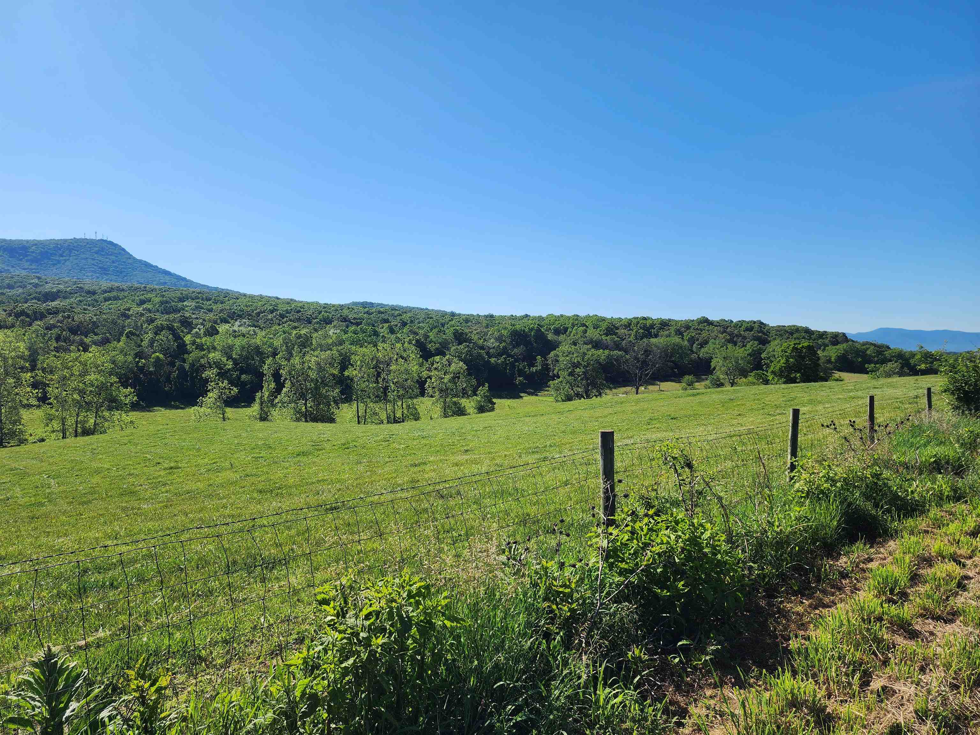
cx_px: 490
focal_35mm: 23
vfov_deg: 58.9
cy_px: 368
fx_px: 651
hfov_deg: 73.9
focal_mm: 6.4
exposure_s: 1/1105
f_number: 1.8
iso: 12
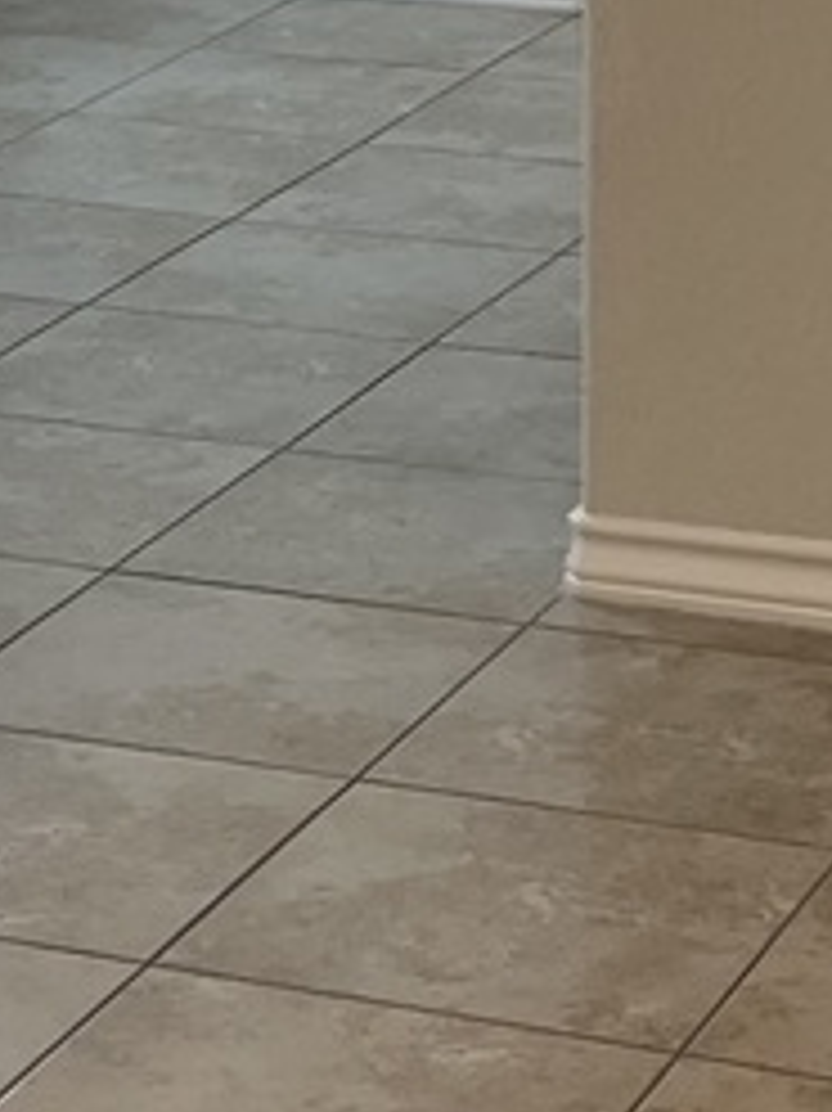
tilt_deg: -12.4
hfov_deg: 10.1
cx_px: 27
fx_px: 4683
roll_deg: +2.0
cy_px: 180
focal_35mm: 146
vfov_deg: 13.4
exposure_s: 1/120
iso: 100
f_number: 1.6
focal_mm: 5.1
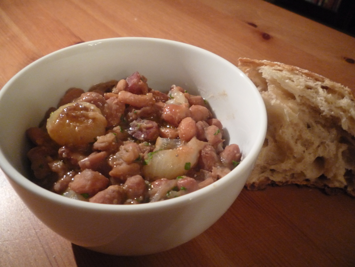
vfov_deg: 46.8
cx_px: 178
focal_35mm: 30
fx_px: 308
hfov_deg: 60.0
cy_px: 134
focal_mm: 5.2
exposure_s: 1/10
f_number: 3.3
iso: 400
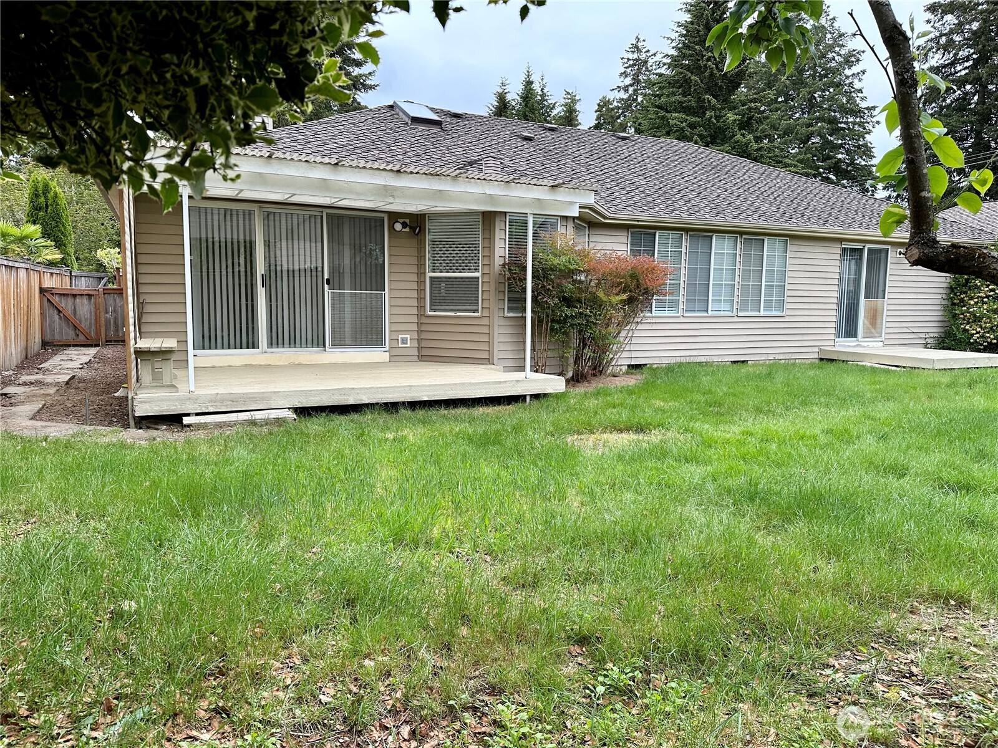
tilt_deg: -5.9
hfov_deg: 71.6
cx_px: 499
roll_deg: -1.0
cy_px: 374
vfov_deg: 56.8
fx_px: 692
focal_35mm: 24
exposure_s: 1/580
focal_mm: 6.86
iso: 80
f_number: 1.78
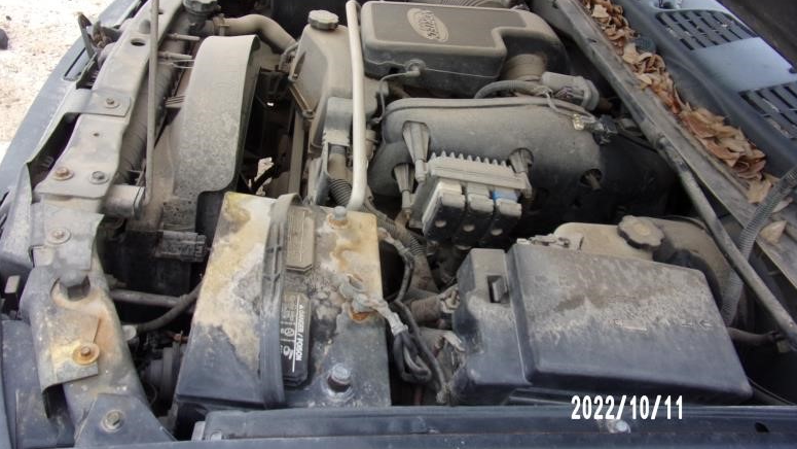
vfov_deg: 42.6
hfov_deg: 69.9
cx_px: 394
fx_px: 571
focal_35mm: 27
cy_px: 167
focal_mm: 4.3
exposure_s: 1/100
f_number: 3.3
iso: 80
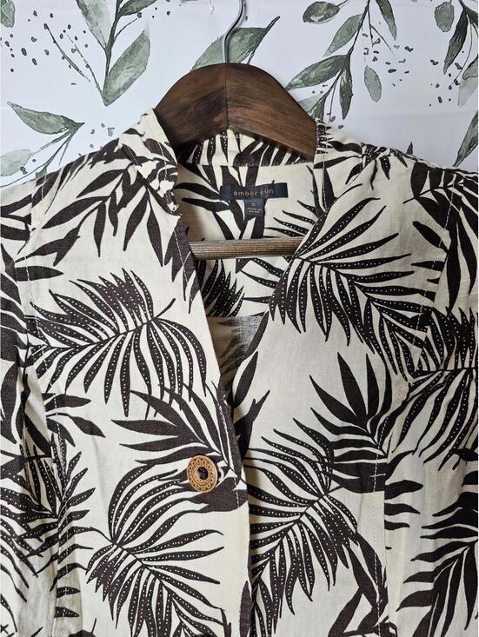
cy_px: 318
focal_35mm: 23
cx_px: 240
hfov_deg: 59.0
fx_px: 424
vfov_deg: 73.9
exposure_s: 1/120
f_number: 1.7
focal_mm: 6.3
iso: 160
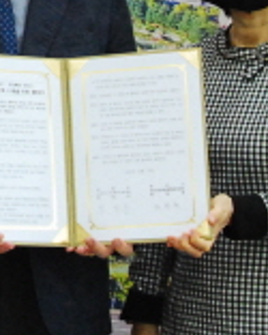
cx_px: -257
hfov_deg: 7.8
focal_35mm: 190
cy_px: -74
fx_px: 1882
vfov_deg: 10.0
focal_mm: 30
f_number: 7.1
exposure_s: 1/80
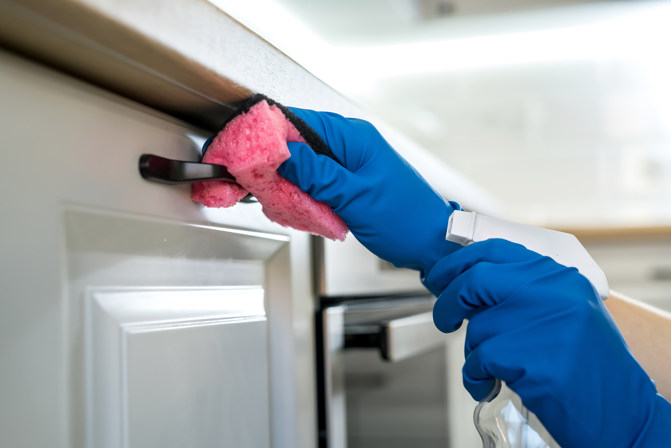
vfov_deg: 27.0
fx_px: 932
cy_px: 224
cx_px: 336
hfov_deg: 39.6
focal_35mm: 50
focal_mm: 50
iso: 500
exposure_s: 1/160
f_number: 3.5
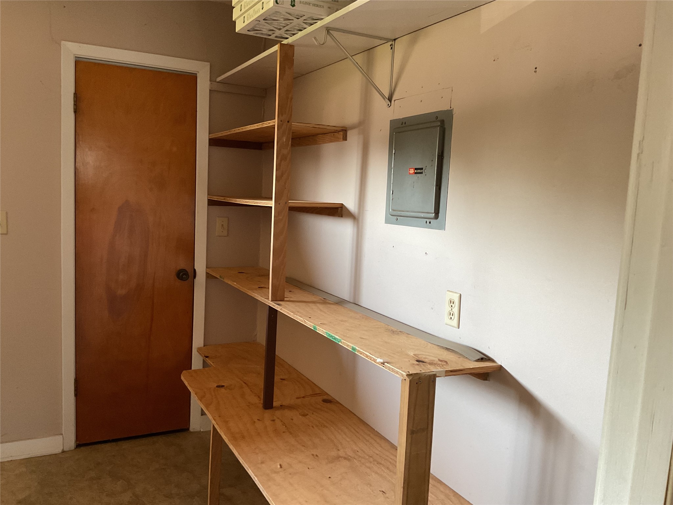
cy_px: 252
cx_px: 336
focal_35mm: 29
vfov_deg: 48.2
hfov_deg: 61.7
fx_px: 564
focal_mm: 3
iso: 160
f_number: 1.8
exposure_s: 1/60
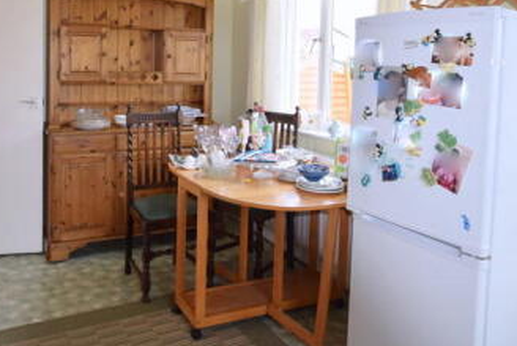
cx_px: 215
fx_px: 431
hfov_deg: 61.5
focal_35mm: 30
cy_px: 75
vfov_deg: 42.0
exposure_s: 1/100
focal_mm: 10
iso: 800
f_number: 5
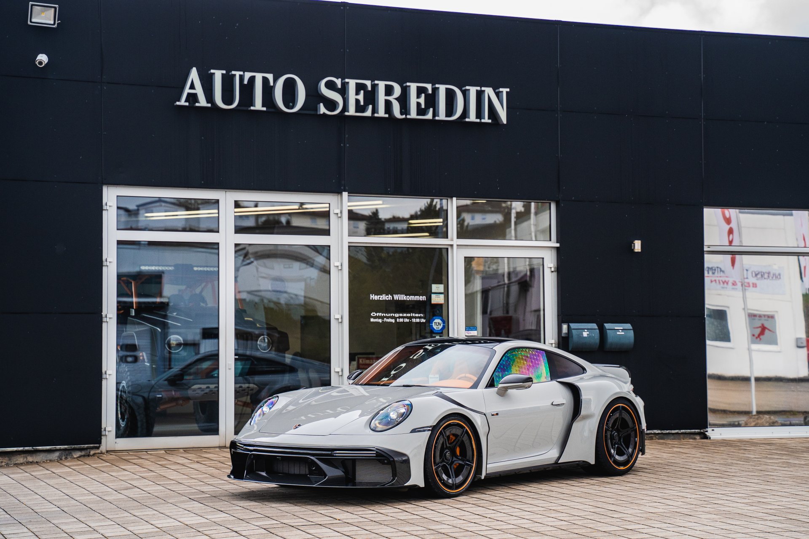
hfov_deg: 31.4
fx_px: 1438
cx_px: 404
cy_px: 270
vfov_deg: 21.2
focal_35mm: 64
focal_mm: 64
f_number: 4
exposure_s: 1/500
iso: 1000
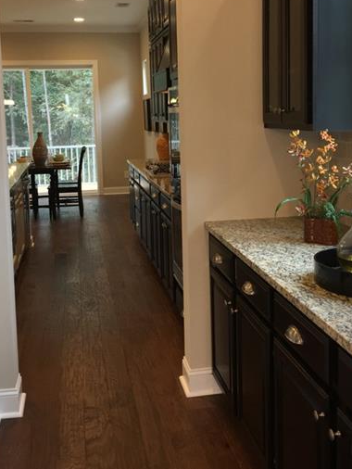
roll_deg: +2.4
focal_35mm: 44
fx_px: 596
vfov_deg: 42.6
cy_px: 179
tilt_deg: -5.9
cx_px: 183
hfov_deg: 32.9
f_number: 2.2
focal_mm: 4.15
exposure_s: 1/30
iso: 50
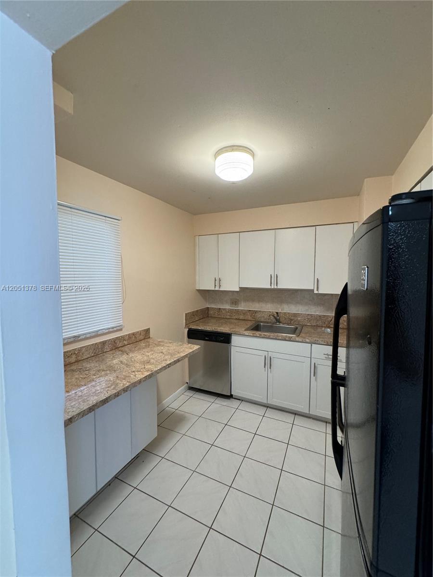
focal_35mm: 14
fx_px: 233
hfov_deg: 85.7
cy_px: 288
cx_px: 216
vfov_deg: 102.1
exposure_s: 1/120
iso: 320
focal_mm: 2.22
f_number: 2.2
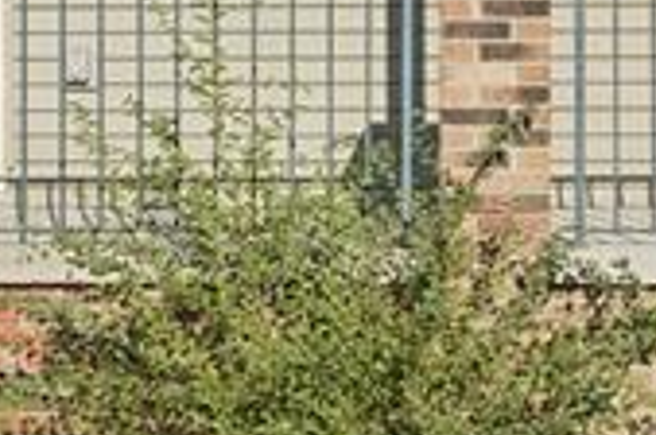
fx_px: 1819
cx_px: 524
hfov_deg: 20.2
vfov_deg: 11.7
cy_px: -540
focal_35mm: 100
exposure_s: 1/1000
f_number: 8
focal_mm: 11
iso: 400
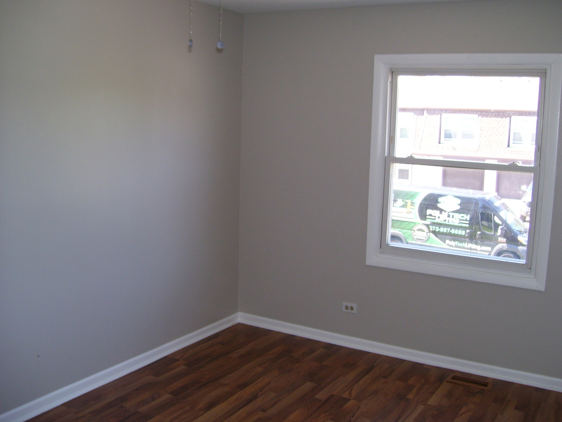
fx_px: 601
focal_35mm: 37
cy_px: 211
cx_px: 281
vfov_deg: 38.7
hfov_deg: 50.1
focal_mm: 6
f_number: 2.7
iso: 80
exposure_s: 1/60
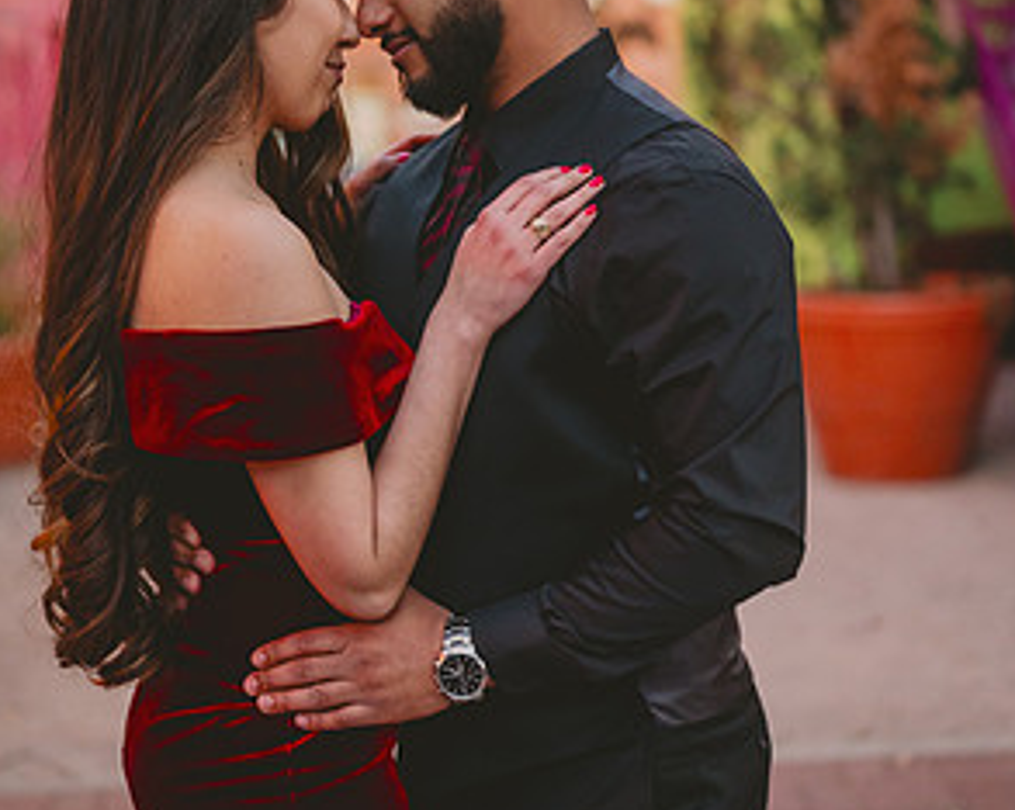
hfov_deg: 26.4
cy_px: 419
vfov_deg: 21.2
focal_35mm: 72
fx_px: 2161
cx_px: 514
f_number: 2
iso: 1600
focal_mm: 50
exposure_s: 1/500
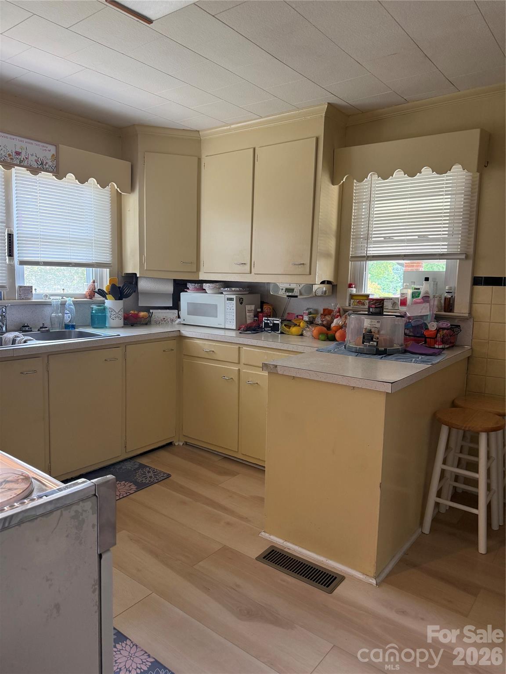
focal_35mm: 24
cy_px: 337
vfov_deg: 71.6
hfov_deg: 56.8
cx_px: 253
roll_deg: -0.7
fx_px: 468
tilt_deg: -6.6
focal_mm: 6.76
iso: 200
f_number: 1.78
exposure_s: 1/101
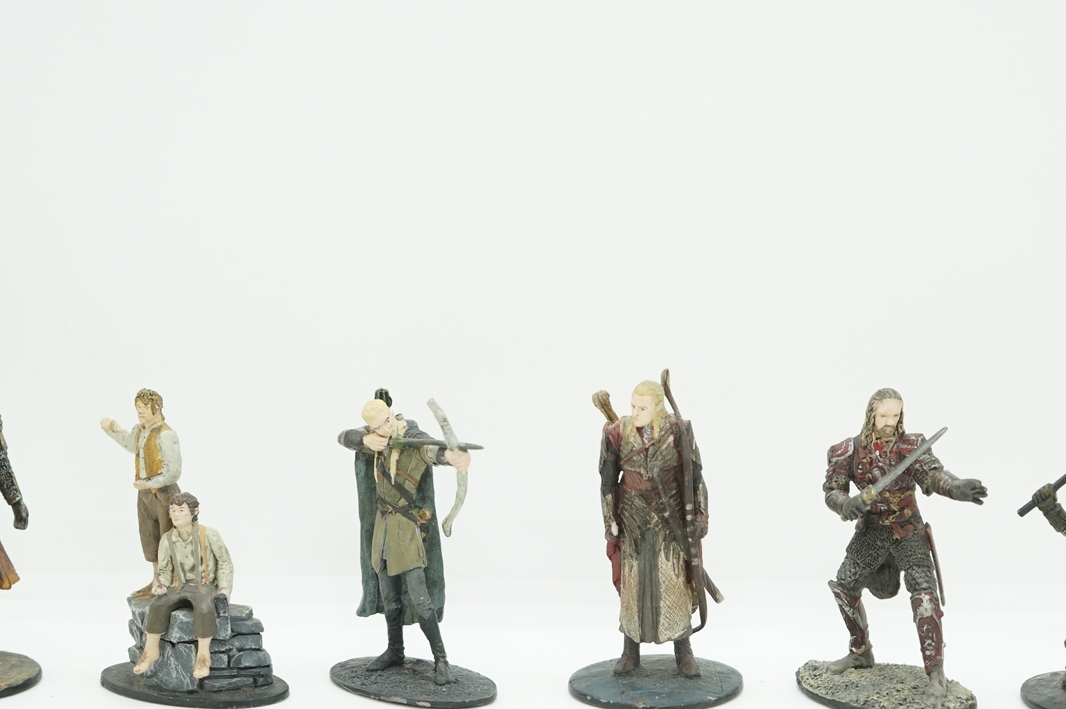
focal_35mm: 82
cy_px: 530
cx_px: 628
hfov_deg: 24.7
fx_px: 2426
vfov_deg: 16.5
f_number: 5
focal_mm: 46
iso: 1600
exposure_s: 1/250
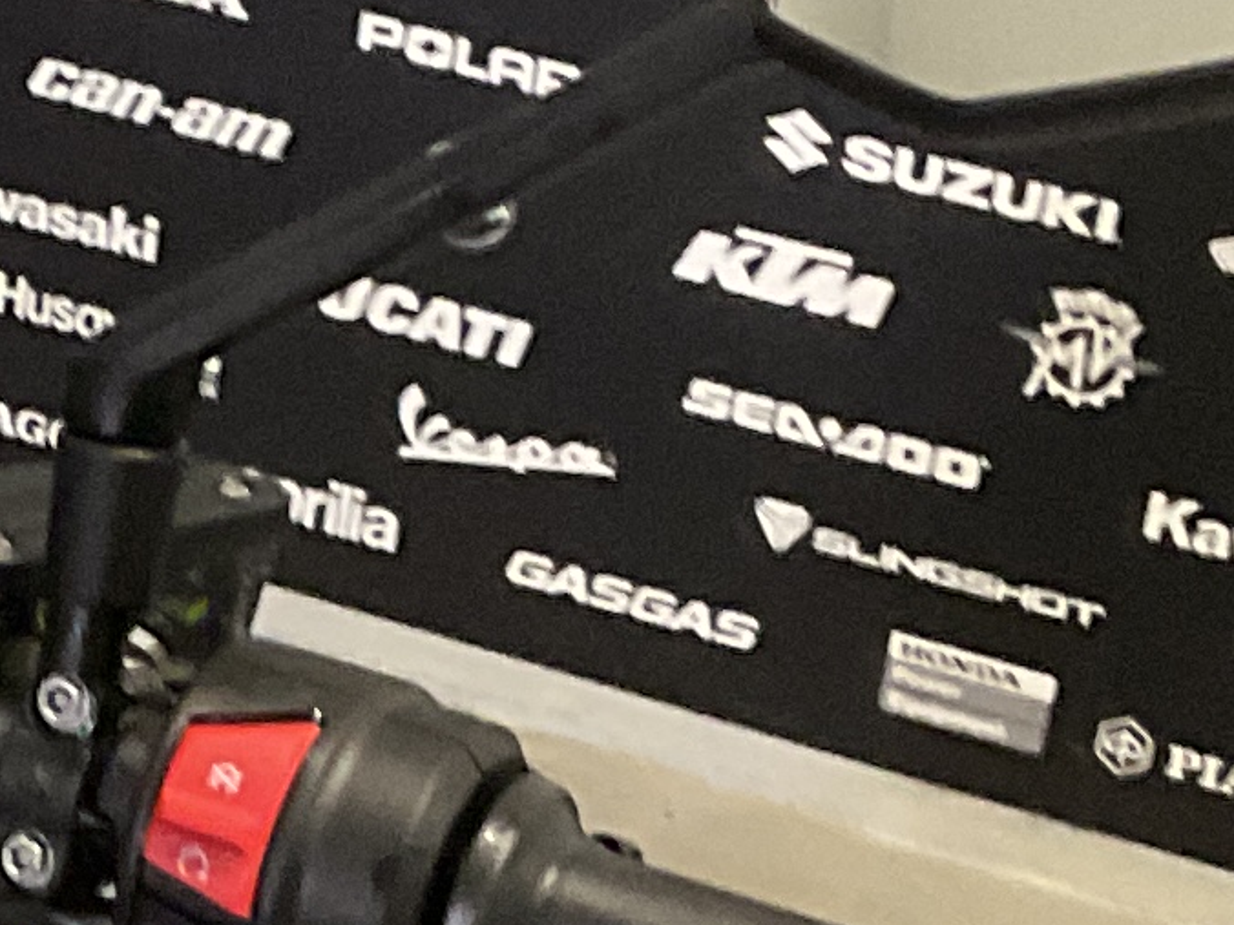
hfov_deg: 11.2
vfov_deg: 8.5
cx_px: -307
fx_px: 6167
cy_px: 1024
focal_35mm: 173
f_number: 1.8
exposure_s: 1/40
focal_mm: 3
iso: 250
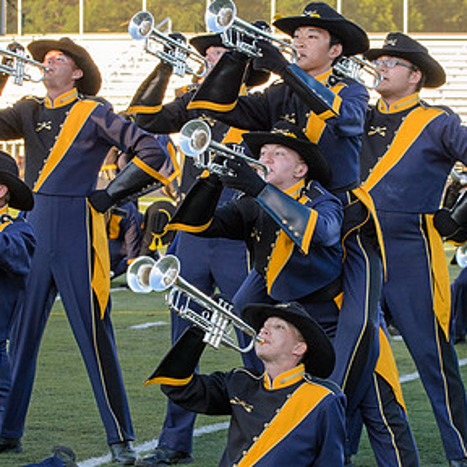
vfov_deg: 8.7
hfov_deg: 8.7
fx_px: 3068
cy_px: 251
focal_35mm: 201
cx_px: 314
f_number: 8
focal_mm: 70
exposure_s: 1/250
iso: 640
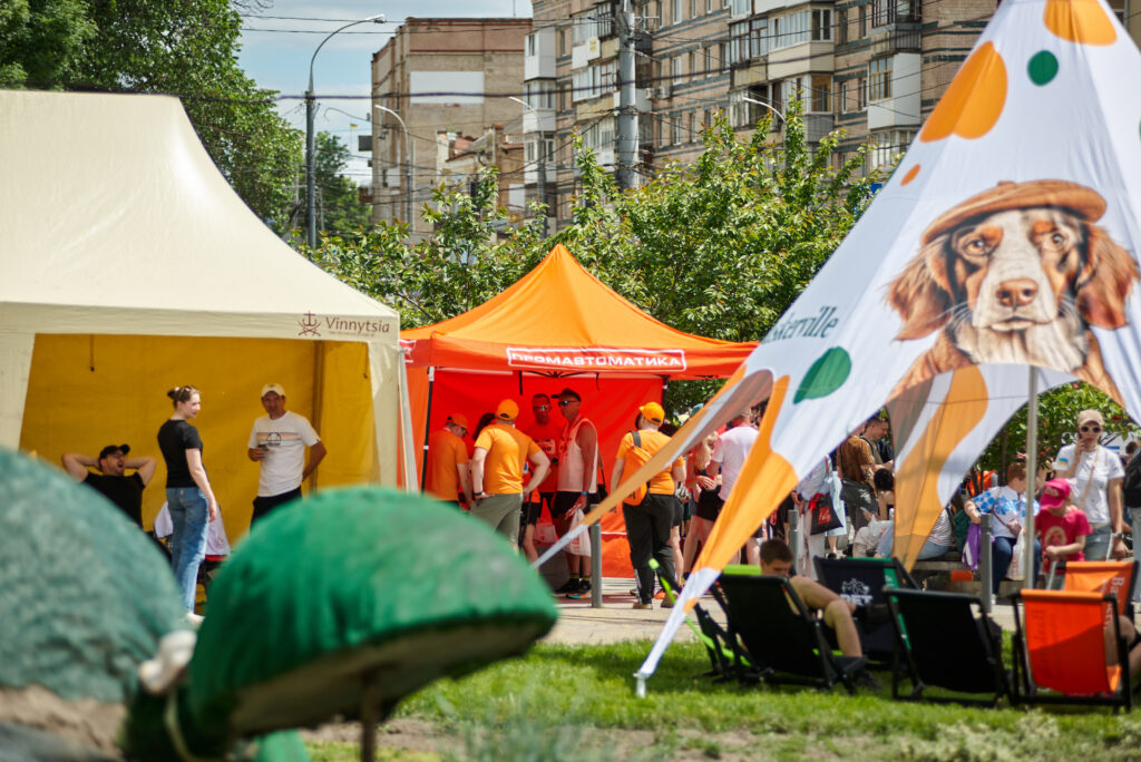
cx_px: 570
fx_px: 3964
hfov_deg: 16.4
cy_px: 381
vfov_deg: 11.0
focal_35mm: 125
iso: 125
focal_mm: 125
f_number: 2.8
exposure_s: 1/4000
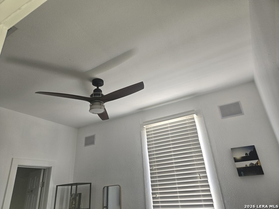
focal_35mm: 23
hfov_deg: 73.9
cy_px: 104
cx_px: 140
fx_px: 185
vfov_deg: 58.9
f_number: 1.8
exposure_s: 1/60
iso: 80
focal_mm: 5.4
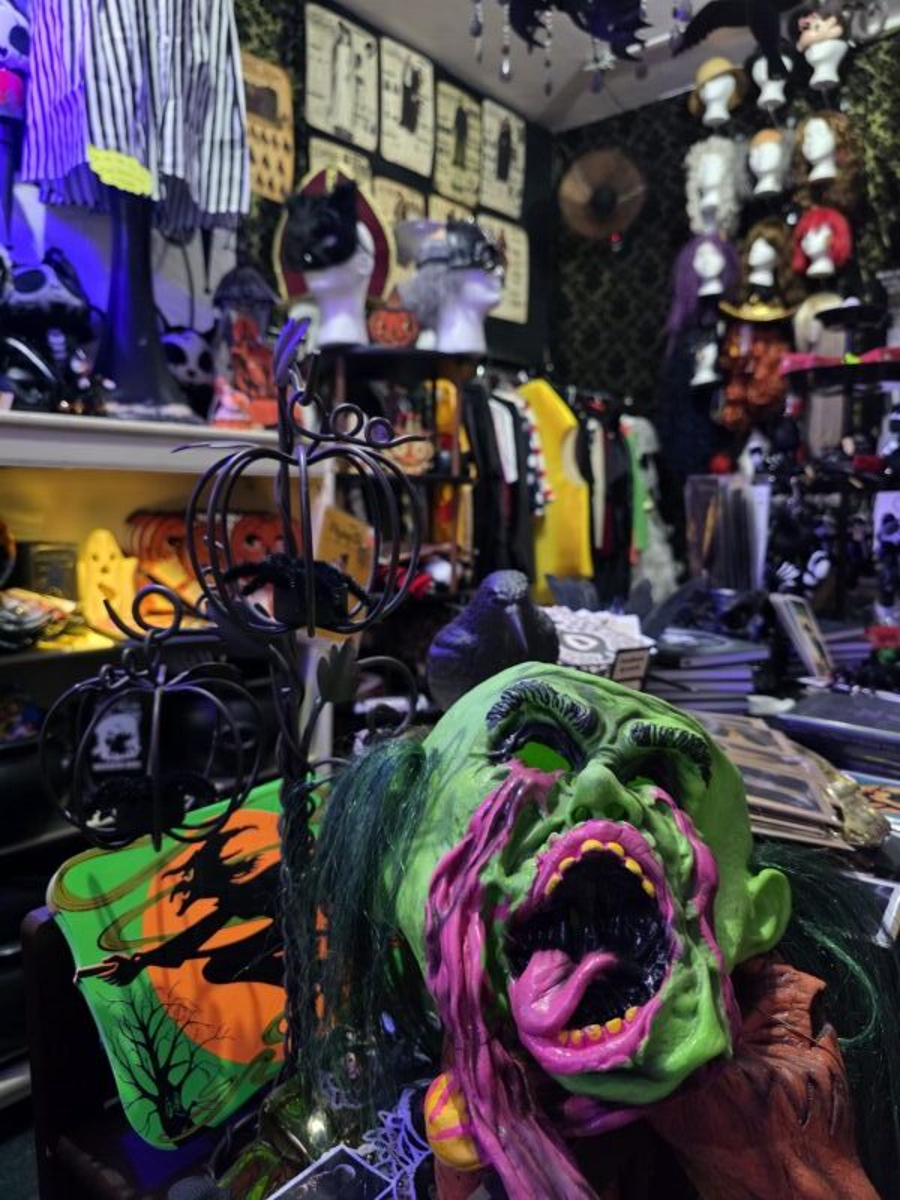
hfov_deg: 58.9
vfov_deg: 73.9
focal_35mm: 23
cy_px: 600
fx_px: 797
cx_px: 450
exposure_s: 1/60
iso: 1250
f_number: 1.7
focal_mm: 6.3
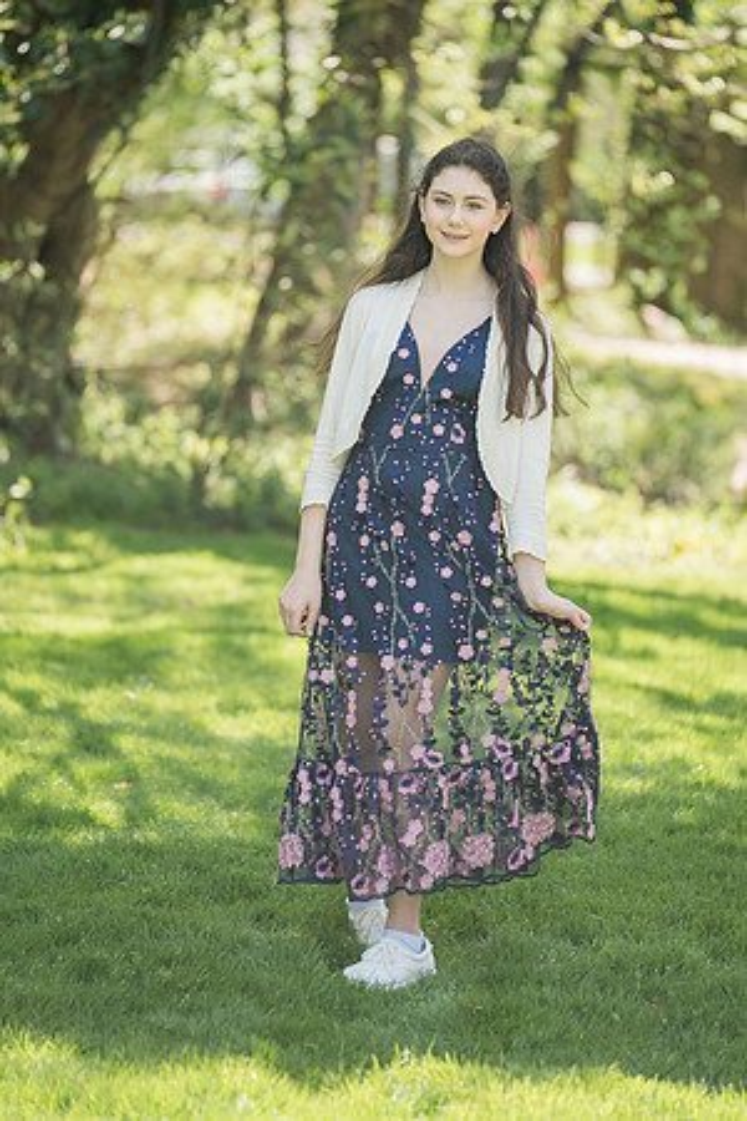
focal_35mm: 134
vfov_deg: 15.3
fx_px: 4170
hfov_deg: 10.2
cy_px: 560
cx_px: 374
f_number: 2.8
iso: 100
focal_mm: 134
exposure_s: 1/320
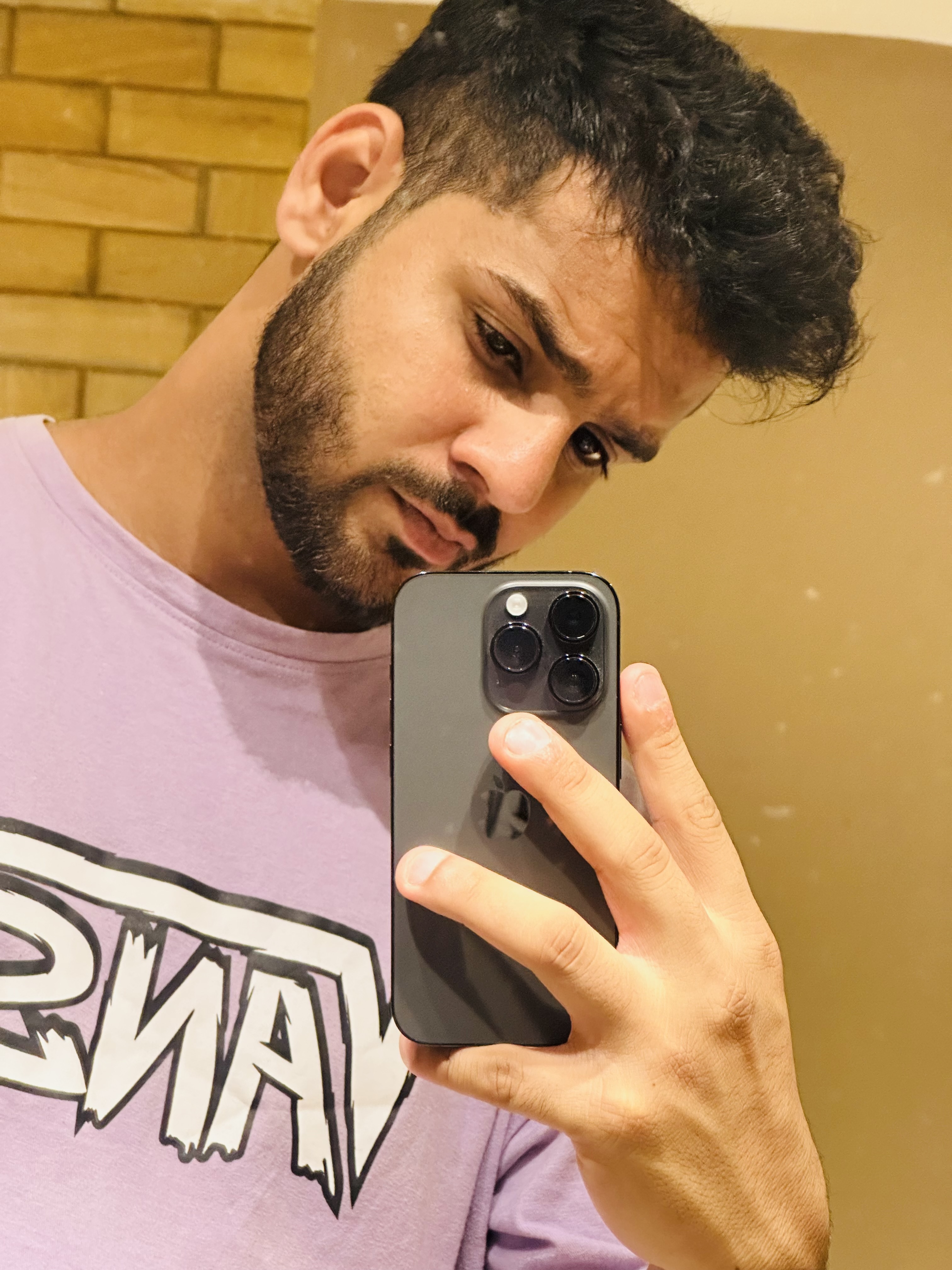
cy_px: 635
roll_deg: -4.3
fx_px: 2824
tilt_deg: -1.2
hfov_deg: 19.1
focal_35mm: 77
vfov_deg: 25.3
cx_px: 476
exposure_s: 1/34
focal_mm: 9
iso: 640
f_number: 2.8
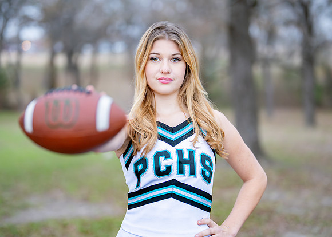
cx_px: 171
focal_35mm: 66
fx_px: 625
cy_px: 103
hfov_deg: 29.8
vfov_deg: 21.5
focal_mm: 50
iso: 800
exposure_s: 1/400
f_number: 1.2
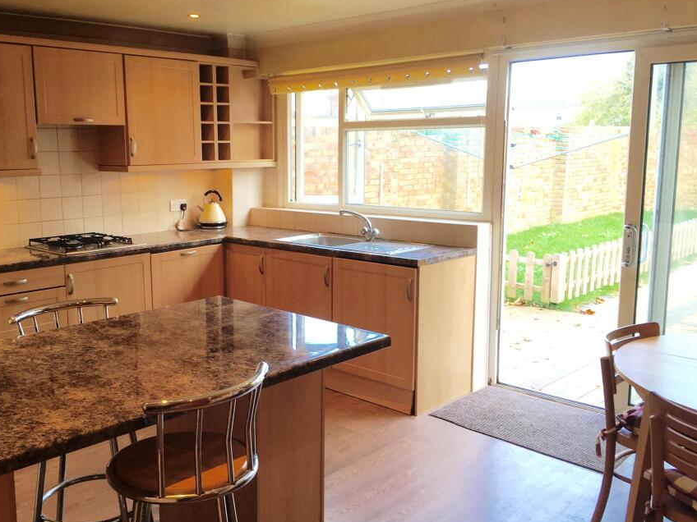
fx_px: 705
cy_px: 264
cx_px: 279
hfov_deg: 52.3
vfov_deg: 40.7
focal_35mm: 35
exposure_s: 1/50
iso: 32
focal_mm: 4.15
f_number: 2.2
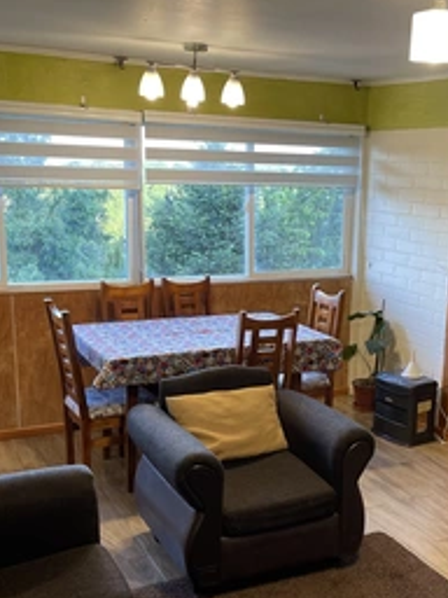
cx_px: 306
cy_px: 360
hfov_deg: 33.2
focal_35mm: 43
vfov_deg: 43.6
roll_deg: -2.2
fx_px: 742
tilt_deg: -14.2
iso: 125
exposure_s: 1/102
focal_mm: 5.1
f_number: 1.6
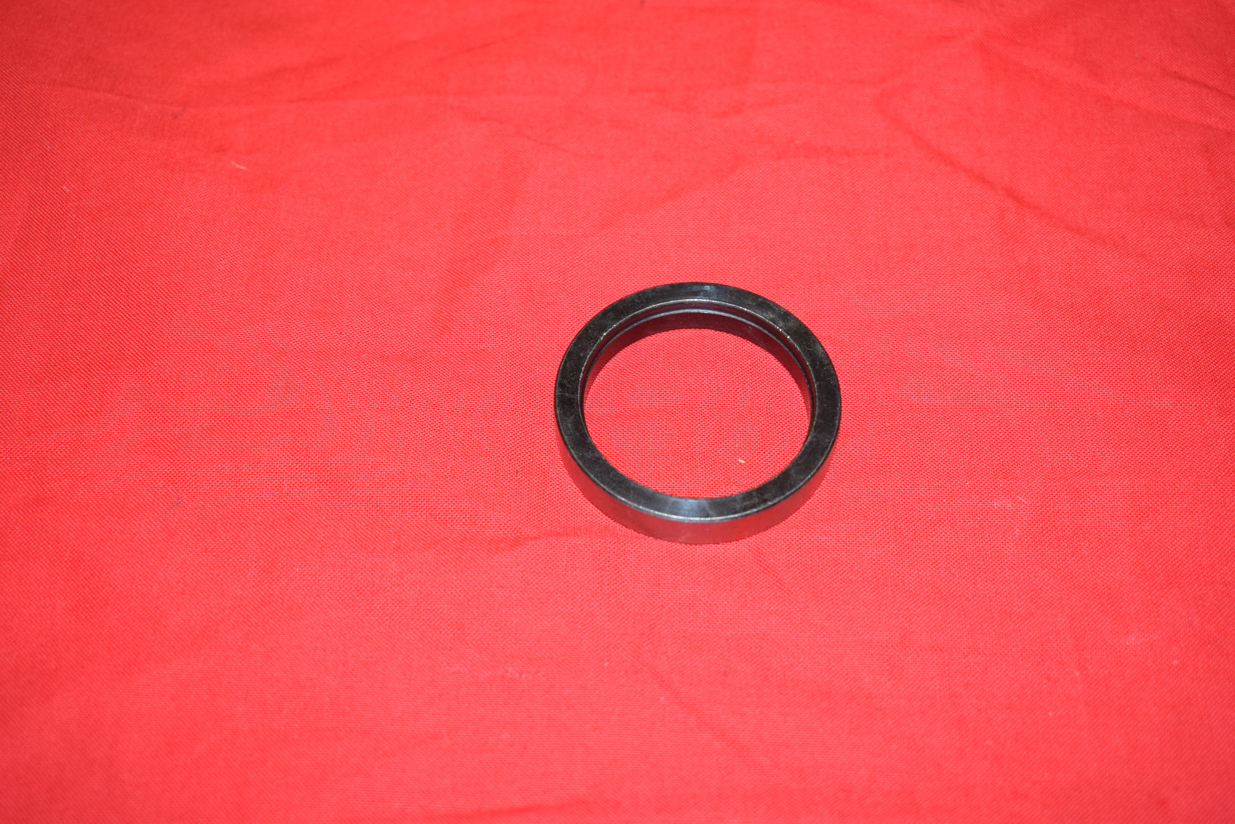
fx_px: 1647
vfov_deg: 28.1
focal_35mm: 48
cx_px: 618
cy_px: 412
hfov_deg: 41.1
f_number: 5.6
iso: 800
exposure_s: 1/160
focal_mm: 32
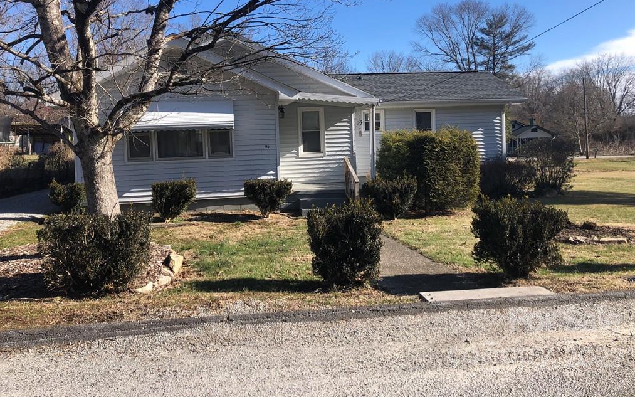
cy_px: 157
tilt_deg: +0.6
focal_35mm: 30
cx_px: 315
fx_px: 519
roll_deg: +1.7
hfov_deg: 62.9
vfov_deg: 41.6
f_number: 1.8
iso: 20
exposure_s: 1/1130
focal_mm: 3.99
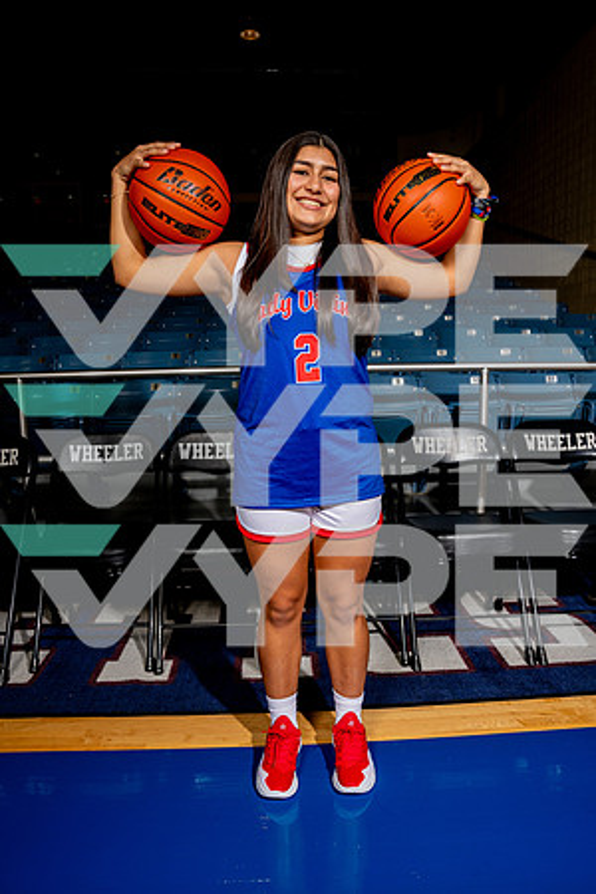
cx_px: 298
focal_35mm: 24
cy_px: 447
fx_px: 596
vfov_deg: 73.7
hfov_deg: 53.1
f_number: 7.1
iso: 250
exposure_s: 1/125
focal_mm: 24
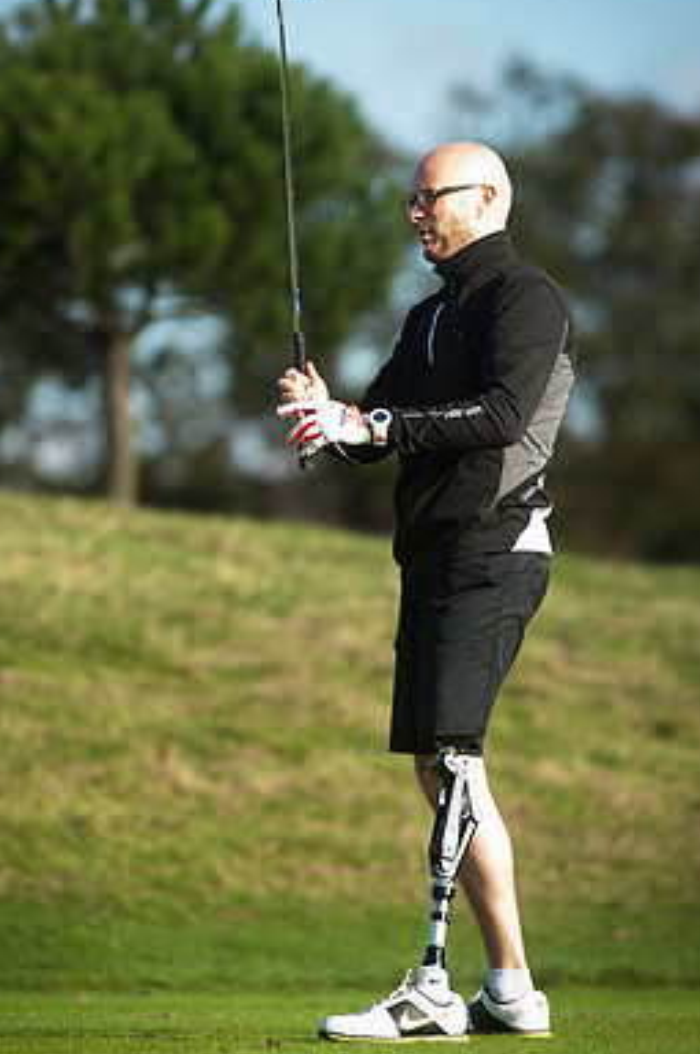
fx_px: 10294
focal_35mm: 352
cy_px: 511
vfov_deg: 5.9
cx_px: 320
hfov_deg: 3.9
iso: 400
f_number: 5.6
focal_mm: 300
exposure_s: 1/800
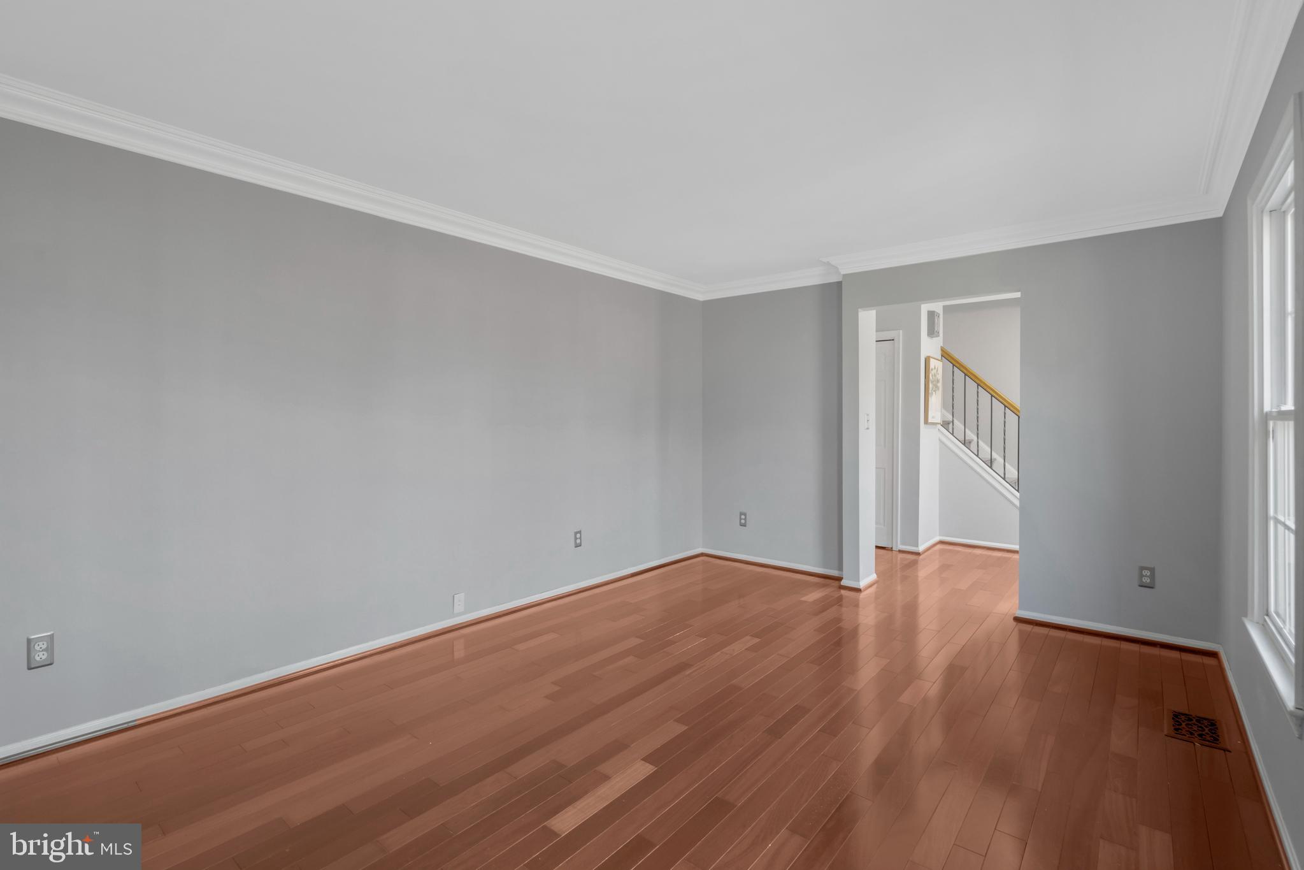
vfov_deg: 73.8
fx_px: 580
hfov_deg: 96.7
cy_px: 435
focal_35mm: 16
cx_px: 652
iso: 1250
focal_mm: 16
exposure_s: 1/15
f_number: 8
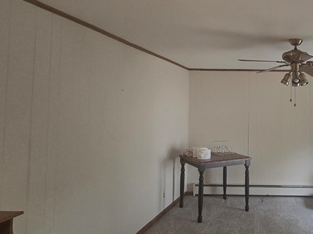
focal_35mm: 29
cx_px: 280
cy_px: 101
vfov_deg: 48.1
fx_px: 262
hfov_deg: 54.0
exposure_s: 1/60
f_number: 2.2
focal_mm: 2.2
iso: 125
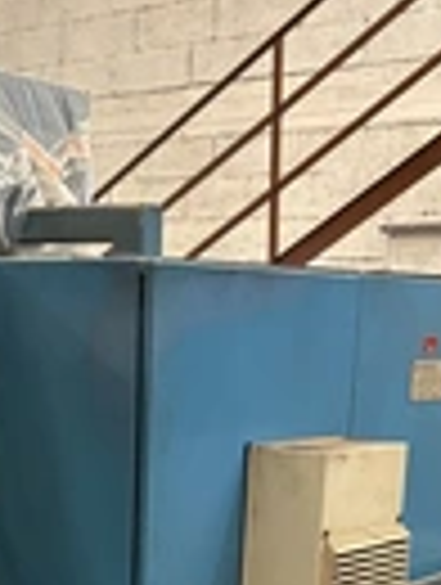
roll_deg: -0.8
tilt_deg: -14.2
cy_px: 670
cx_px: 140
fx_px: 1354
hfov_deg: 18.4
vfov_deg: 22.7
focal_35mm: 80
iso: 500
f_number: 1.6
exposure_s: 1/50
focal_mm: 5.96
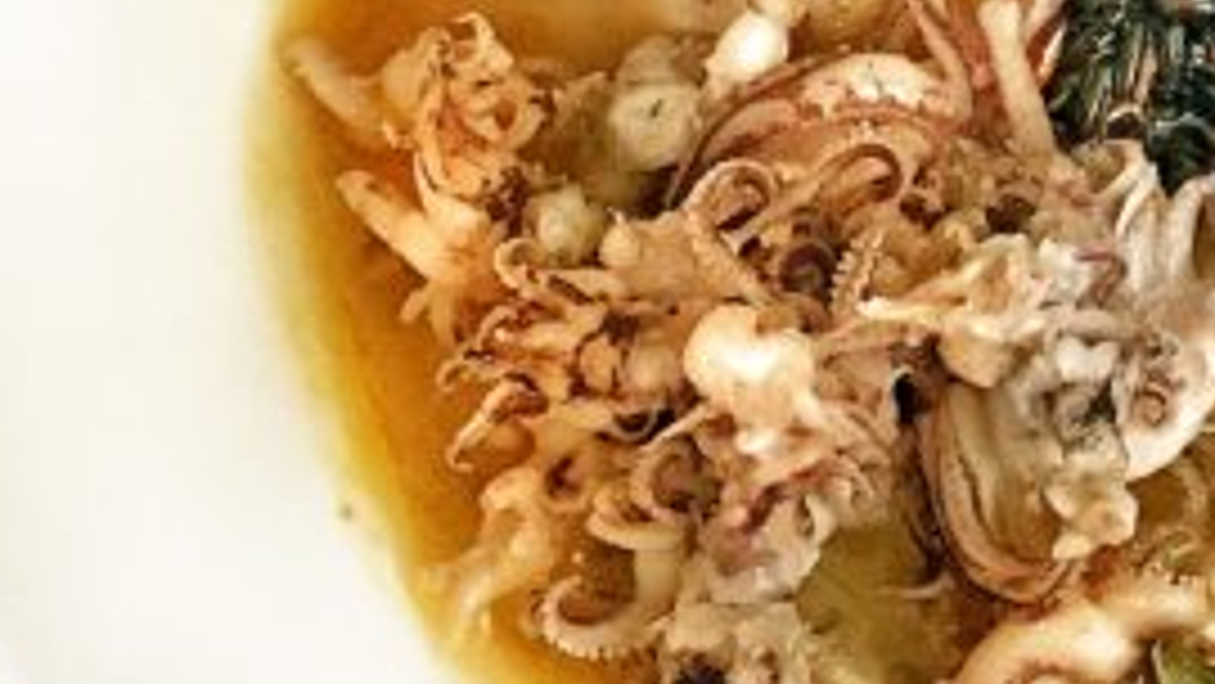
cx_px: 1035
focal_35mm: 120
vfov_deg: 9.5
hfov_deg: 17.6
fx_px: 3867
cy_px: -657
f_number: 2.2
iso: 200
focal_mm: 4.15
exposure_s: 1/25
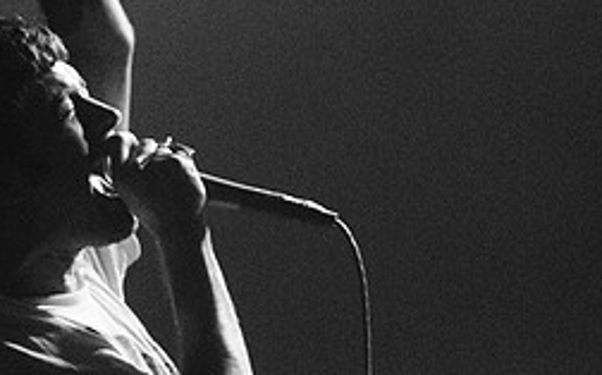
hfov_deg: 8.5
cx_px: 41
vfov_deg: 5.3
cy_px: 184
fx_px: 4032
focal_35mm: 246
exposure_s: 1/500
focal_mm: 70
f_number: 2.8
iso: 3200
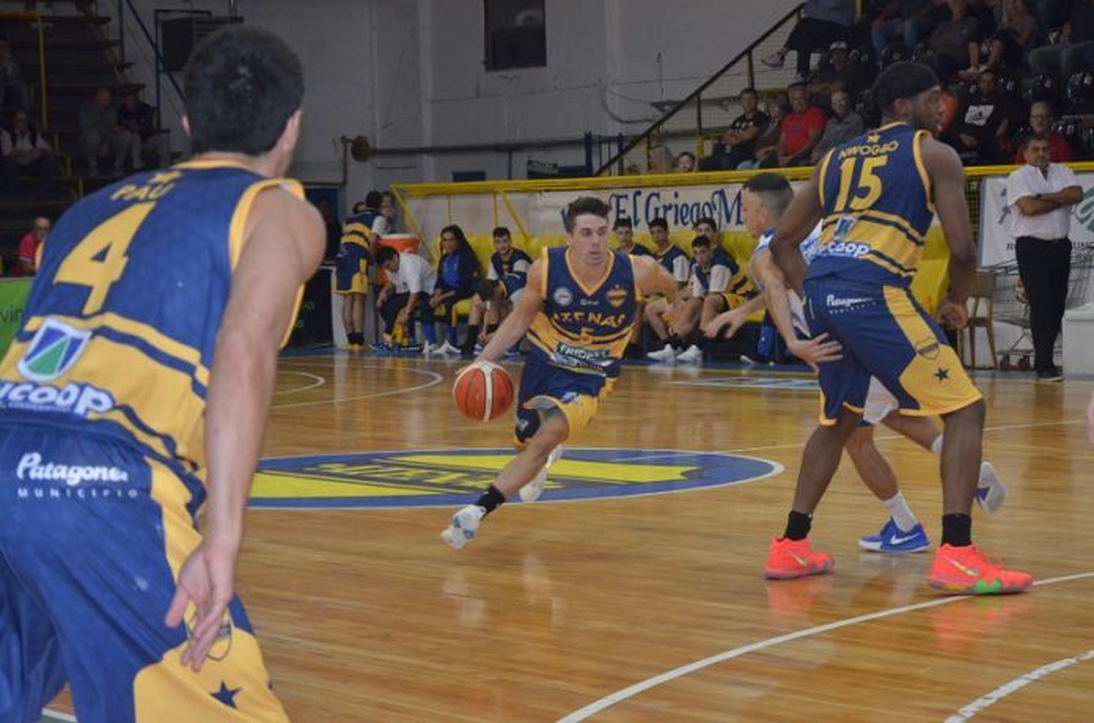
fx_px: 3000
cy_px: 362
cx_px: 547
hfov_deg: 20.7
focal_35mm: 99
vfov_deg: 13.7
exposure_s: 1/200
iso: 1600
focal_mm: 66
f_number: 5.3
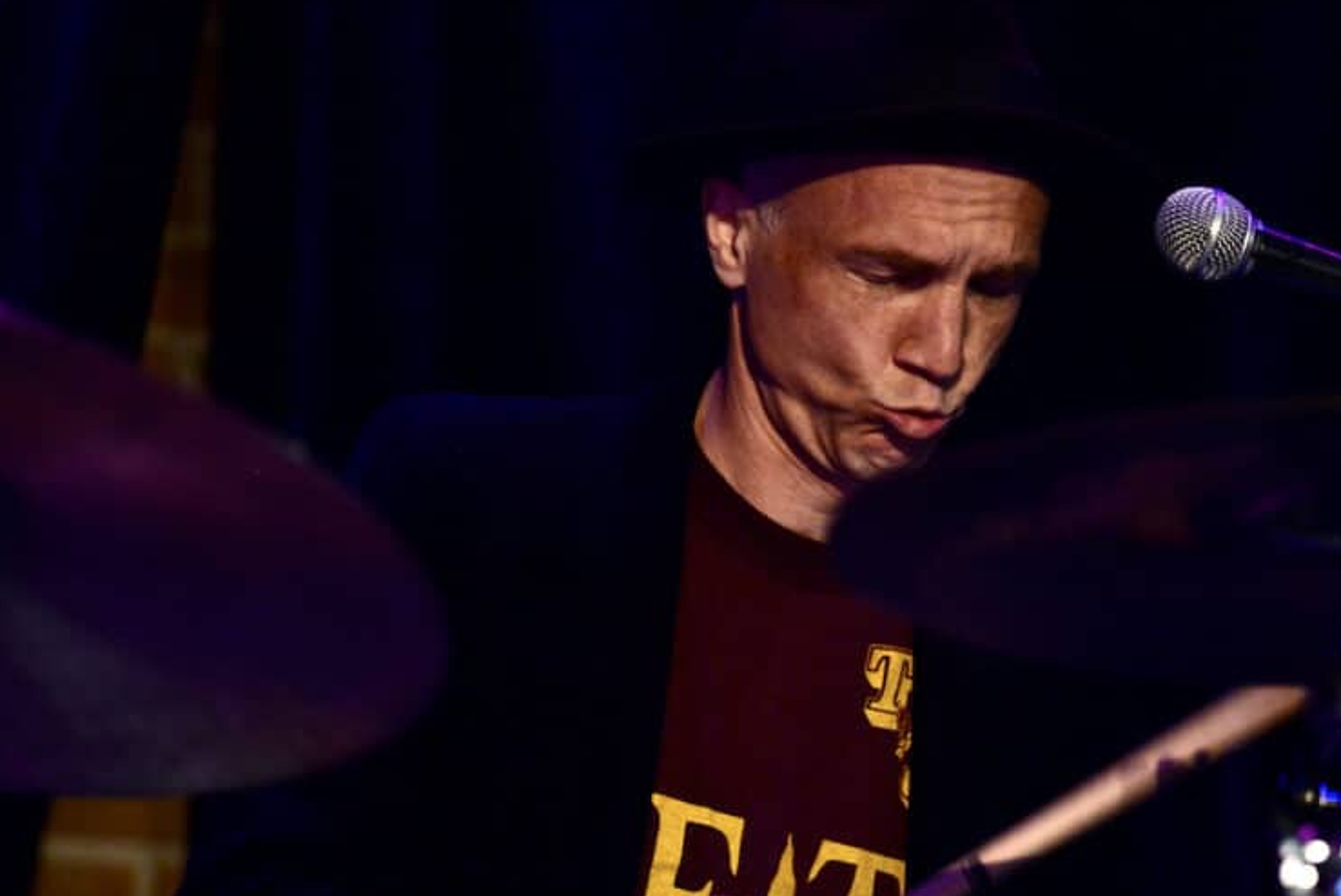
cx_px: 768
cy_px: 522
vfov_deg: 7.4
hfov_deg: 11.0
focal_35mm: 187
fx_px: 6971
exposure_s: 1/100
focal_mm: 135
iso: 3200
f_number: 2.8
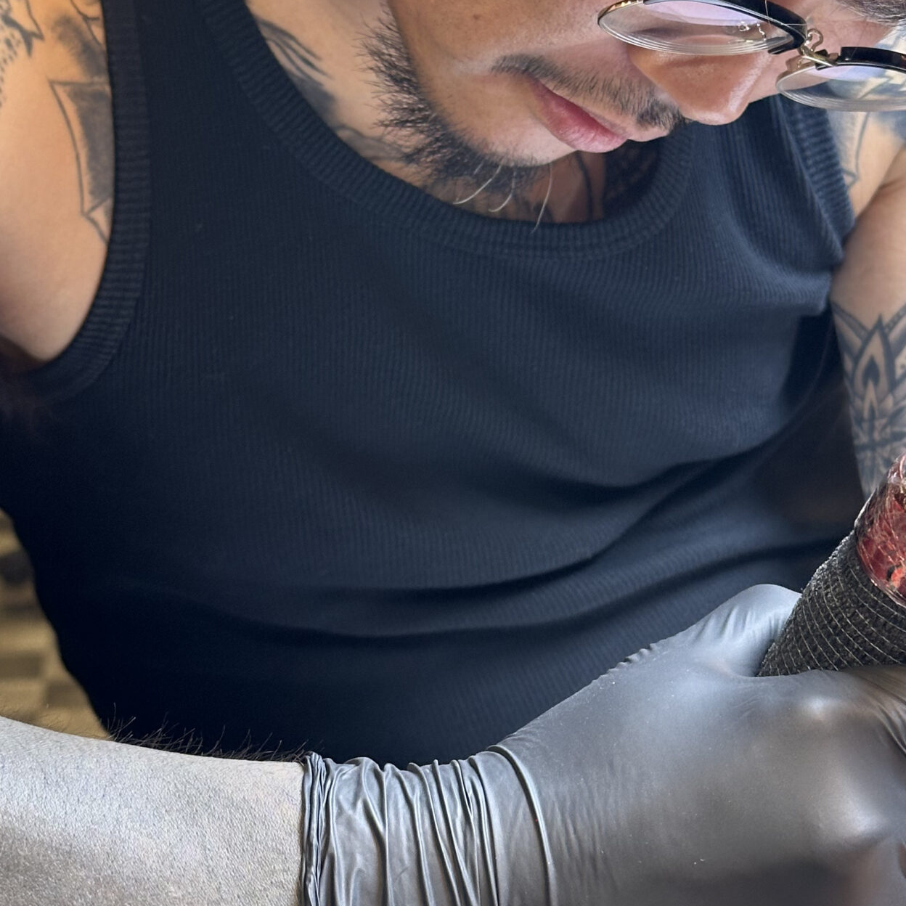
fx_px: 2576
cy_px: 336
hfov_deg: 19.9
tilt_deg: -9.5
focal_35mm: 87
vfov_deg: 19.9
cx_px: 528
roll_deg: -0.6
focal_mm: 6.86
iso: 250
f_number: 1.78
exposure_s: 1/60
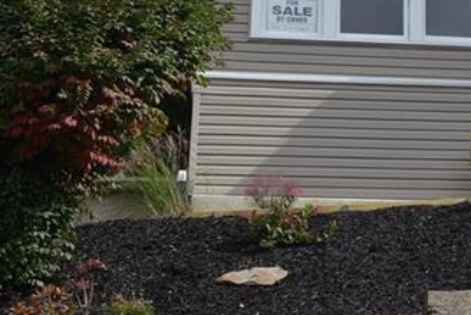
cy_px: -35
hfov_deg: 20.6
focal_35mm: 95
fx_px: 1243
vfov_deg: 14.1
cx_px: 490
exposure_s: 1/400
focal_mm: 26
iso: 200
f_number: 10
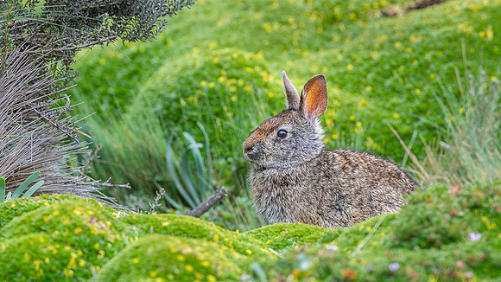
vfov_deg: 1.6
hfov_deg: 2.8
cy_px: 109
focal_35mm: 766
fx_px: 10177
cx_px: 257
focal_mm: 500
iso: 800
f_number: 5.6
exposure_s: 1/800
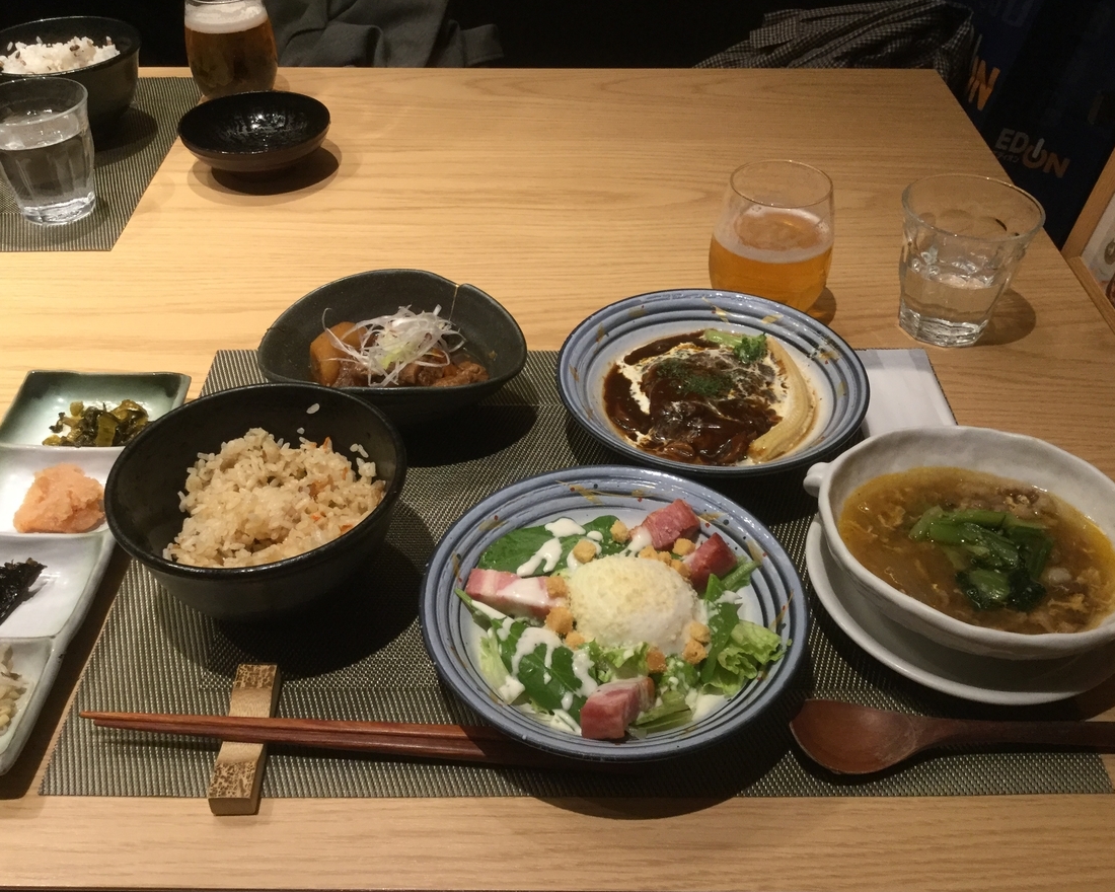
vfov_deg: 44.5
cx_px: 545
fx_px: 1089
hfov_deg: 54.2
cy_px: 451
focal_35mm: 33
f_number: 2.4
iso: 100
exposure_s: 1/30
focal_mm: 3.3
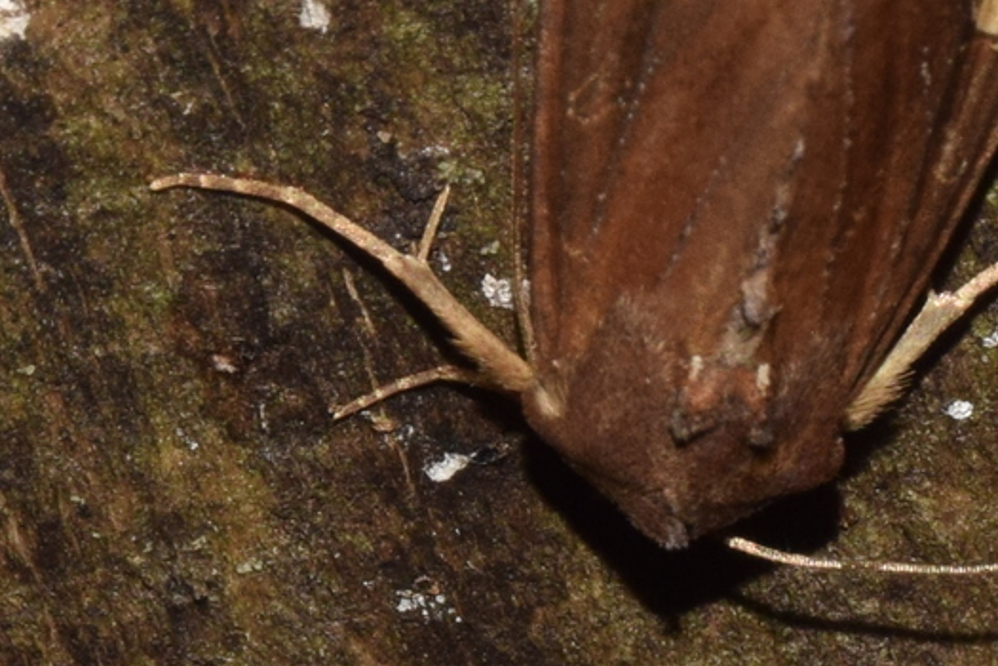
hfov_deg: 5.4
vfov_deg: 3.6
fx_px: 10645
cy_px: 186
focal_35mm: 384
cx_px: 719
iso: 400
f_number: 14
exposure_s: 1/200
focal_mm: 140
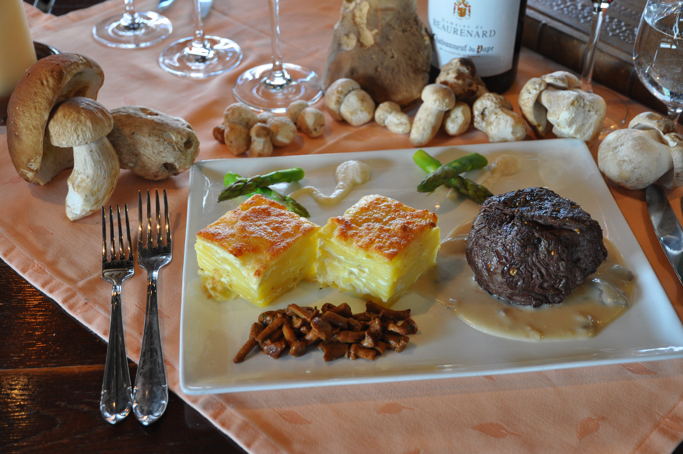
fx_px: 995
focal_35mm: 52
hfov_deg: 37.9
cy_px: 227
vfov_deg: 25.7
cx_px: 342
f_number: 4.5
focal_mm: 35
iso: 400
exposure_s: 1/15
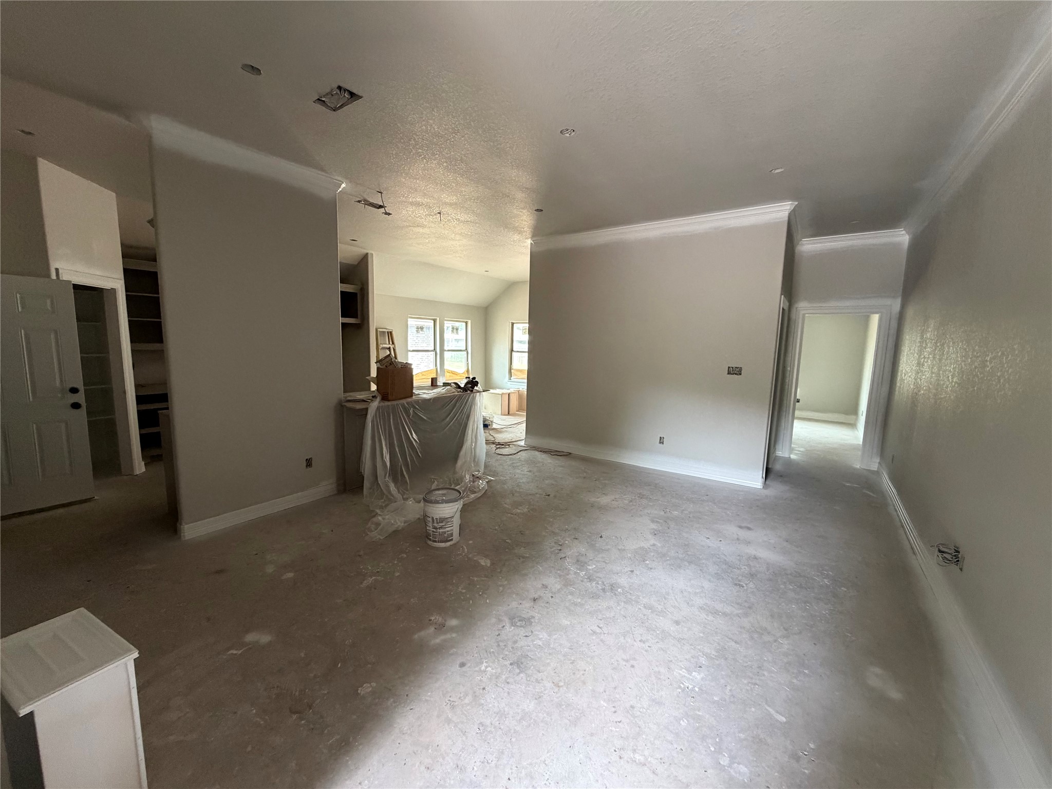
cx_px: 526
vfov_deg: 85.7
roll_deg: -0.7
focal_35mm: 14
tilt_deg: -7.8
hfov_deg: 102.1
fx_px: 425
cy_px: 394
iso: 400
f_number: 2.2
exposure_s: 1/60
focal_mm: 2.22
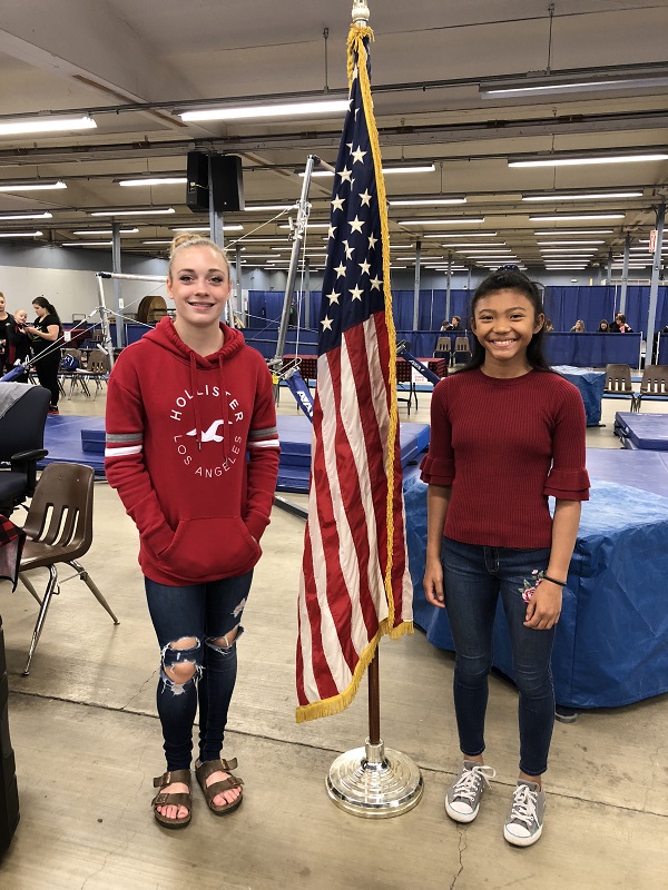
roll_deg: +0.5
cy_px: 445
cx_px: 334
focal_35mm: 28
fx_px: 720
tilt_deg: -10.3
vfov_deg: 63.4
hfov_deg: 49.7
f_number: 1.8
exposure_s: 1/15
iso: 50
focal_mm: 3.99
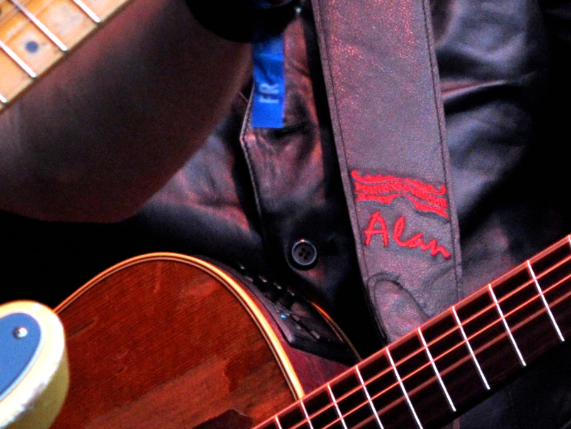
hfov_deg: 4.2
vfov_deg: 3.1
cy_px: -126
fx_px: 7852
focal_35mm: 476
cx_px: -52
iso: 640
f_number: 4
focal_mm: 70
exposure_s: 1/250
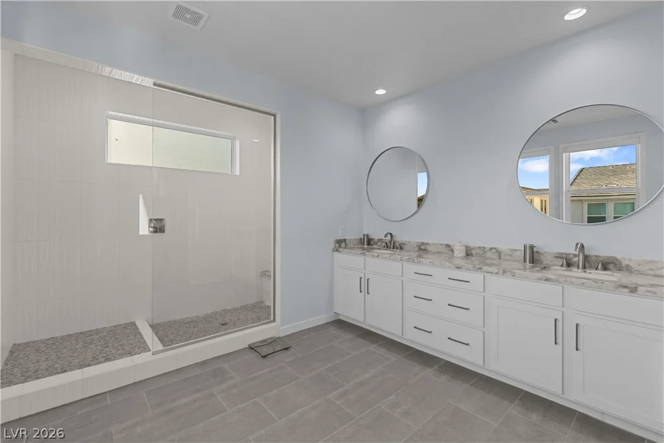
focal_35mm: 15
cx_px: 332
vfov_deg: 77.3
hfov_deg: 100.4
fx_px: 277
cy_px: 222
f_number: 8
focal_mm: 10
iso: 400
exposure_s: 1/20
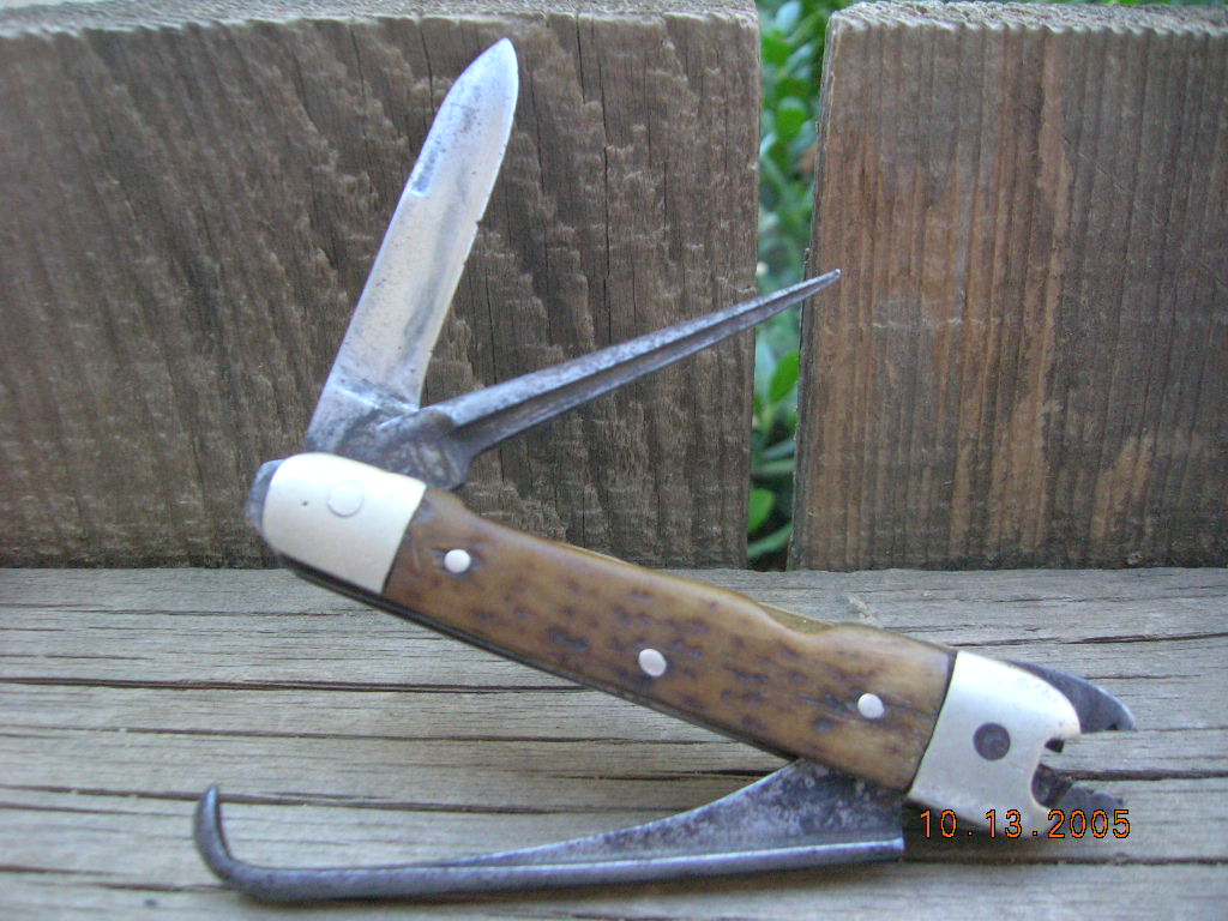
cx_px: 614
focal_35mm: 34
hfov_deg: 54.0
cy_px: 460
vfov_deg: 41.8
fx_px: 1206
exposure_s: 1/69.8
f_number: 2.9
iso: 200
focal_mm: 5.7
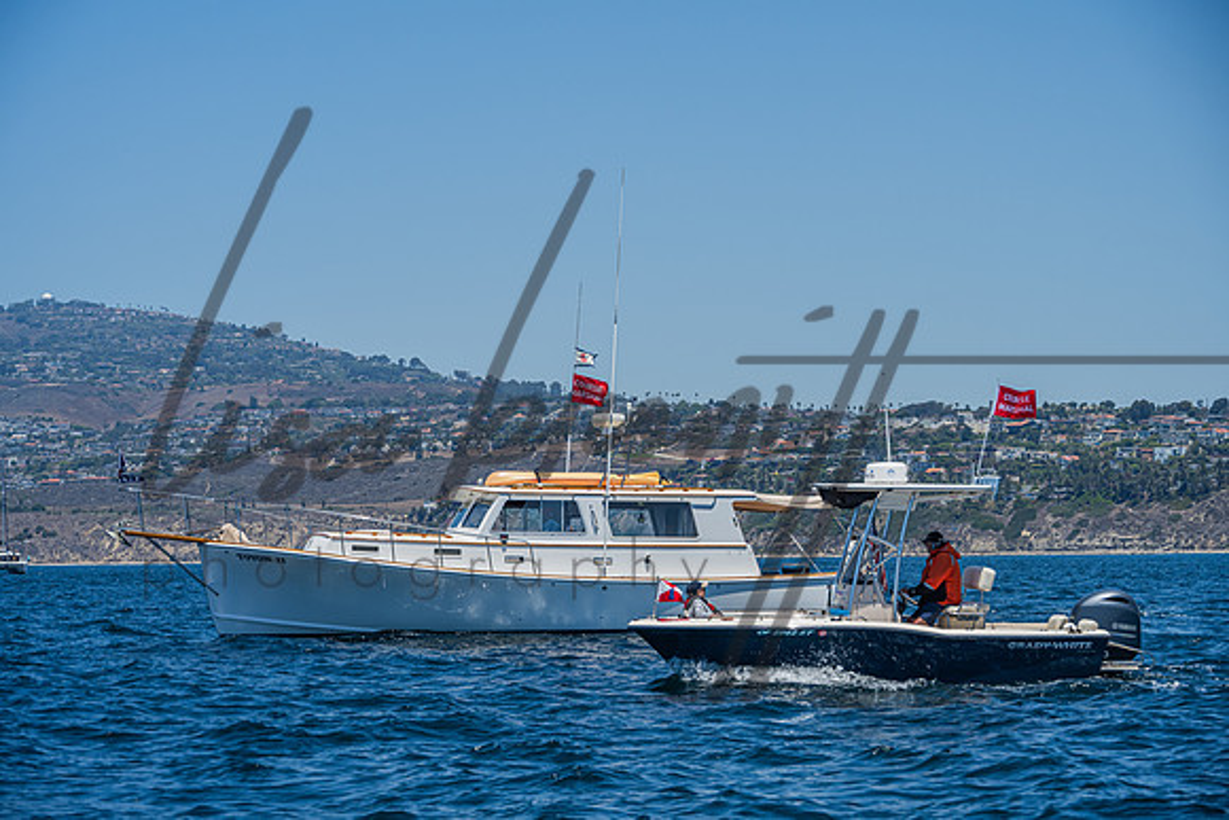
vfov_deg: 11.9
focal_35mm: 115
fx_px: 3927
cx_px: 614
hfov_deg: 17.8
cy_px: 410
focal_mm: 115
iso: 400
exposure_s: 1/1600
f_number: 8
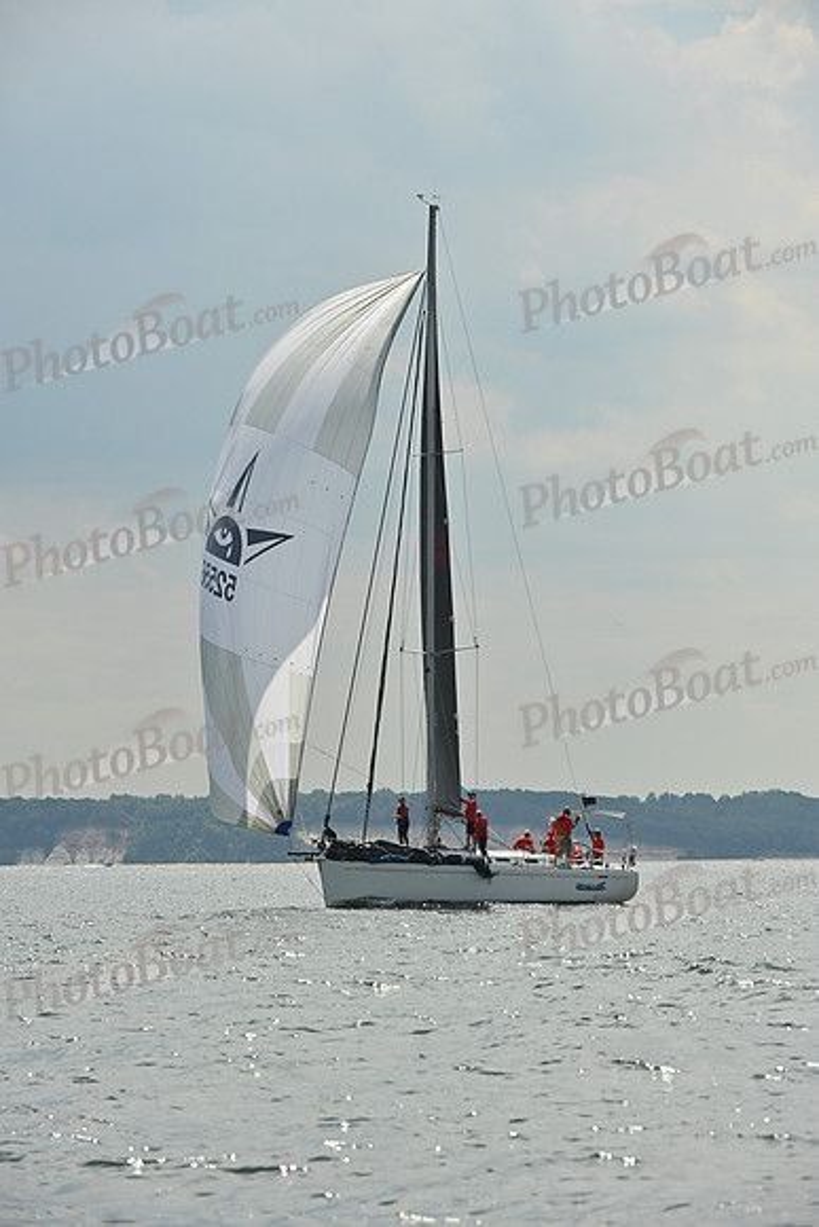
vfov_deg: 10.8
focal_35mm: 190
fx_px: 6479
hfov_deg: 7.2
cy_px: 614
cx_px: 410
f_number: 11
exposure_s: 1/1600
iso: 320
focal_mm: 190
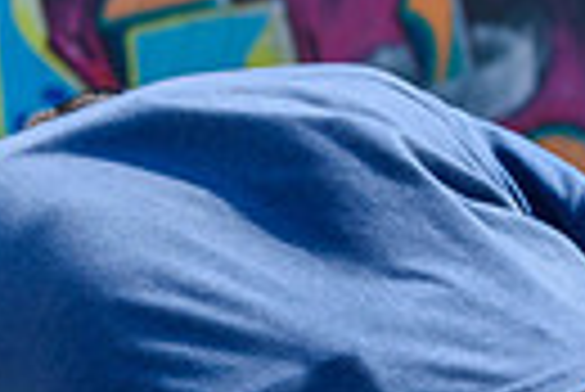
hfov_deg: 4.4
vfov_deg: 2.9
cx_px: 261
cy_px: 746
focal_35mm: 468
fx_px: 7613
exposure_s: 1/800
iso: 200
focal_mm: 70
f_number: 7.1
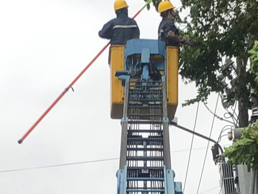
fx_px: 1043
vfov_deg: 10.5
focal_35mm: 140
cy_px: 207
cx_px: 160
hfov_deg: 14.1
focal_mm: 4
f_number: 1.8
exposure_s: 1/120
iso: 25
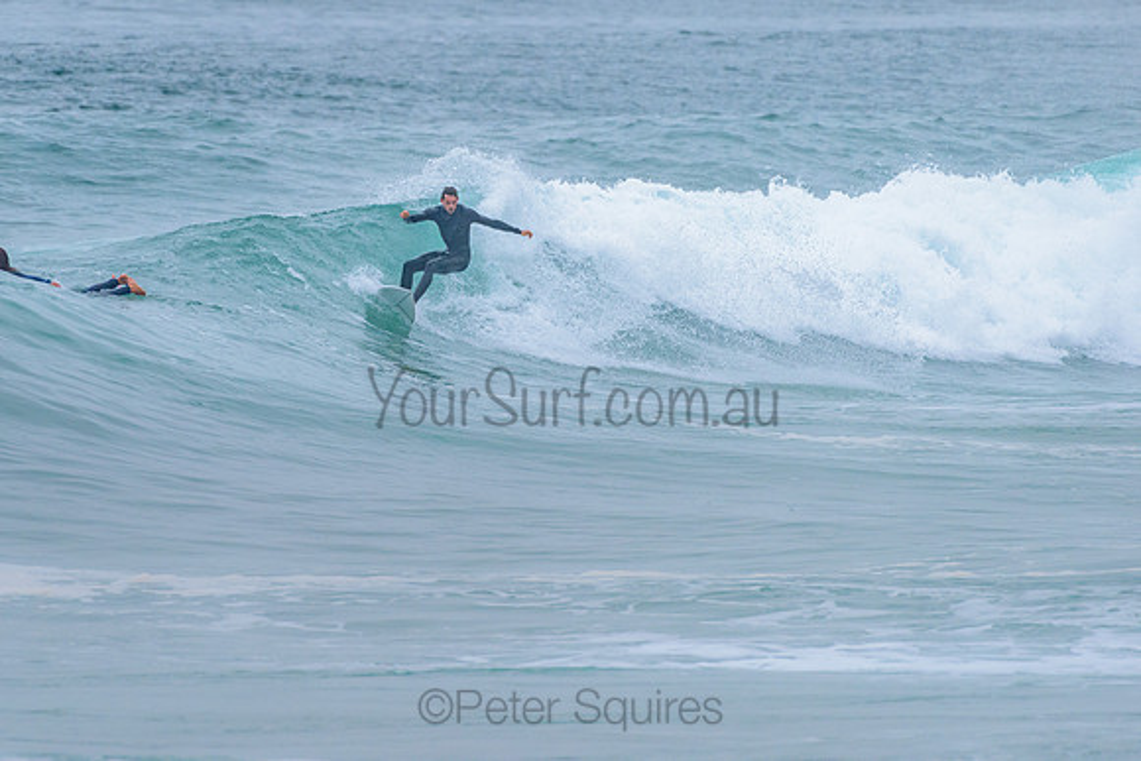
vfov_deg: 2.2
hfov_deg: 3.4
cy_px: 295
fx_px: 19399
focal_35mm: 612
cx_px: 443
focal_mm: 500
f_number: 5.6
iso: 1400
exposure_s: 1/2000
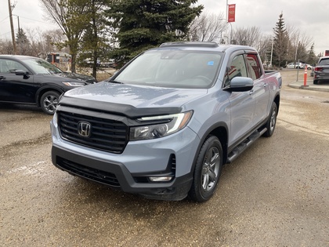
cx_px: 164
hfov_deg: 63.4
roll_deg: -0.7
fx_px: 266
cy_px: 124
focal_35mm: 28
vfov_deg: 49.7
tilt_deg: -11.8
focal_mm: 3.99
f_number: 1.8
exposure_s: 1/274
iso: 20
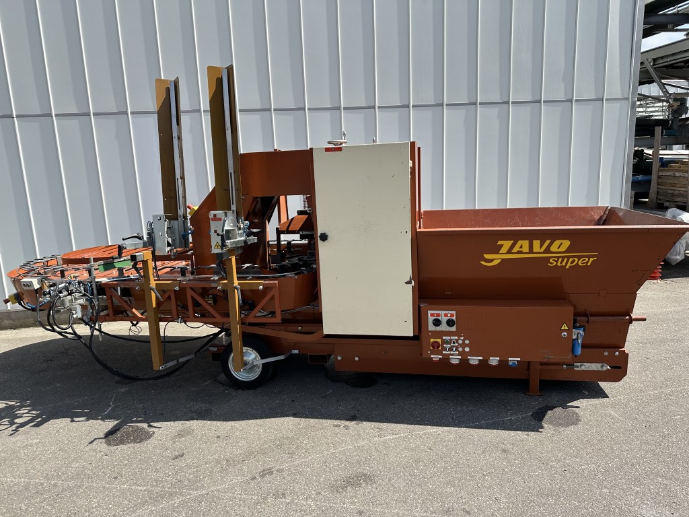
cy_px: 258
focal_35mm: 24
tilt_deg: -10.5
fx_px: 478
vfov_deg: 56.8
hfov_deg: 71.6
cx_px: 344
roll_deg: +2.4
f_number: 1.78
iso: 80
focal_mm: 6.86
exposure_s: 1/2469
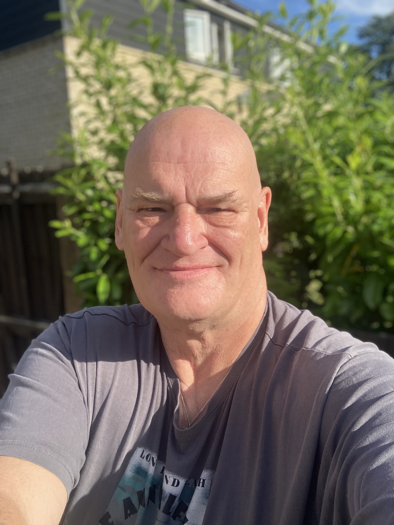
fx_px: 485
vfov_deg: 56.8
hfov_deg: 44.2
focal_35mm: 32
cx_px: 197
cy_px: 262
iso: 20
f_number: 2.2
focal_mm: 2.87
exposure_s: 1/903
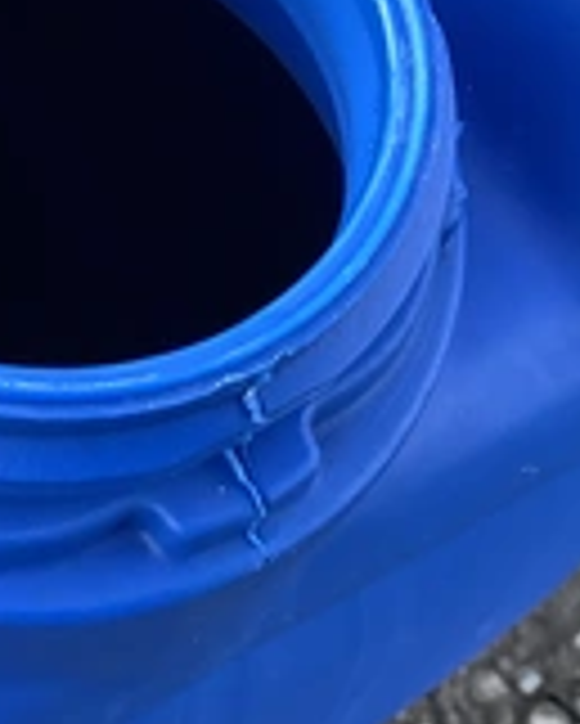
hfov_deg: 19.6
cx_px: -63
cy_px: 148
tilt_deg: -59.1
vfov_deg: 25.0
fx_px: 1608
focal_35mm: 75
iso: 160
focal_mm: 3.3
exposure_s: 1/50
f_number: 2.4
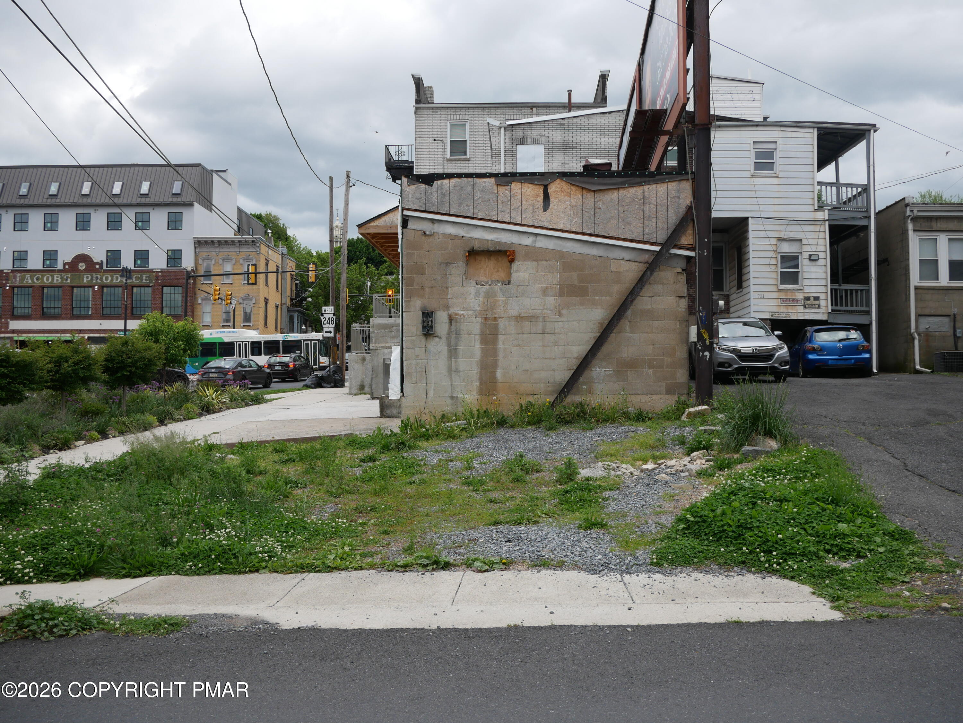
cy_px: 362
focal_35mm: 30
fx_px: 835
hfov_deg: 59.9
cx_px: 482
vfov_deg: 46.8
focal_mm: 15
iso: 200
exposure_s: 1/250
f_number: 5.6
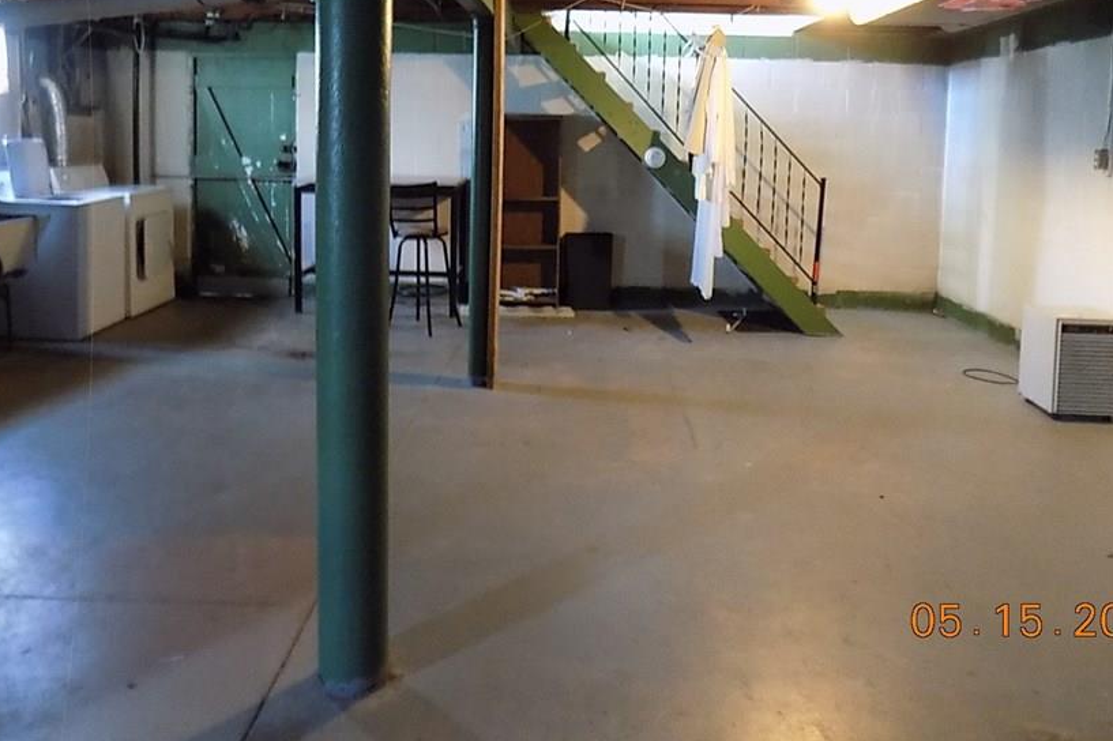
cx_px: 552
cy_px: 221
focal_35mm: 30
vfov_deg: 42.7
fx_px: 927
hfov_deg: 61.9
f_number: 3.1
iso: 400
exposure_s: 1/4
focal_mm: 4
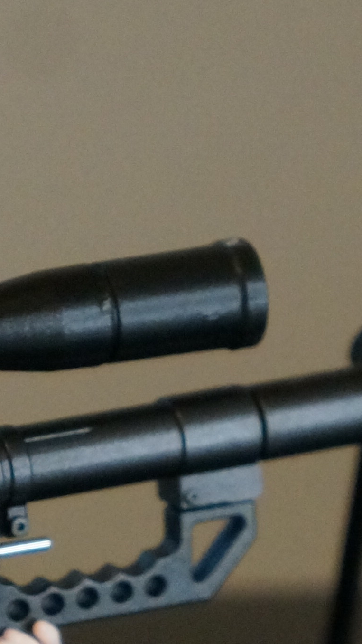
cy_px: 538
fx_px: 4366
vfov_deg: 8.4
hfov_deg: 4.7
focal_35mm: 256
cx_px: 7
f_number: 5
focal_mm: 45
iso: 2500
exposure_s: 1/80
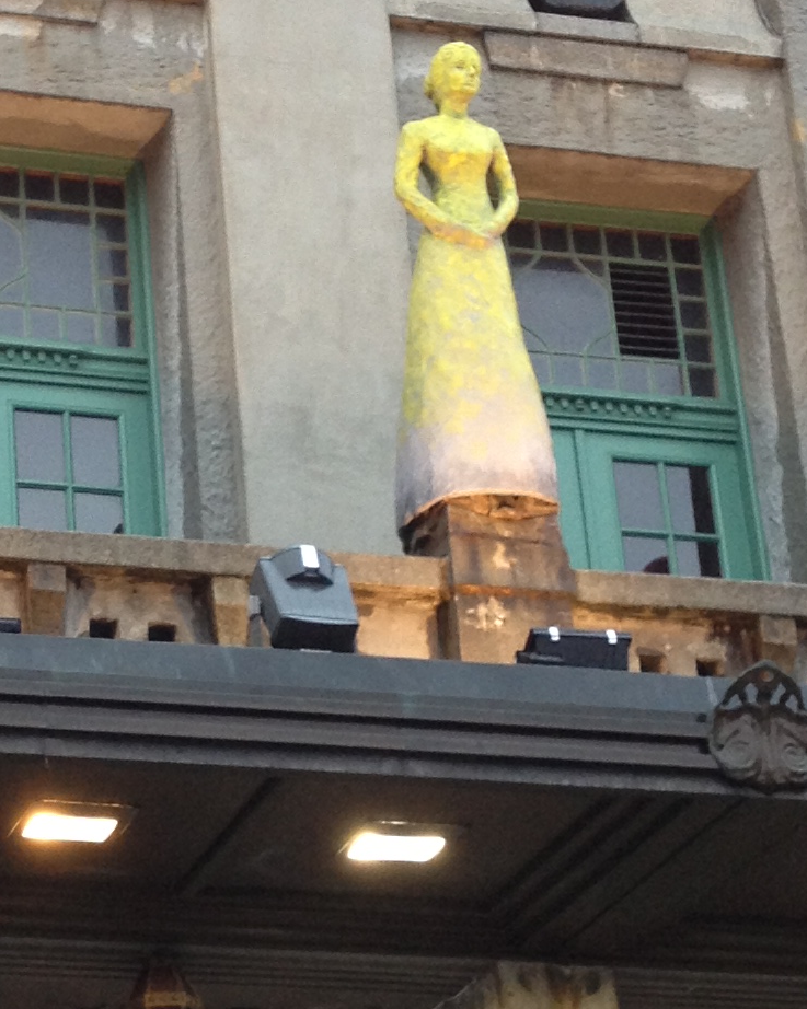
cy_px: 652
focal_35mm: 121
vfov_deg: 15.9
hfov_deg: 12.6
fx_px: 3614
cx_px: -11
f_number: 2.4
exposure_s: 1/20
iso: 80
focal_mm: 4.28
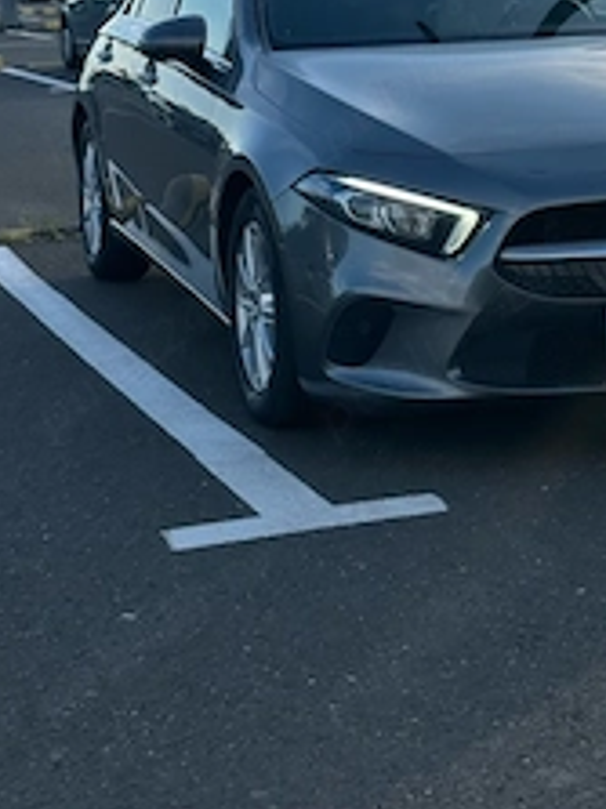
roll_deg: +0.6
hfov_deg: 17.0
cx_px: 508
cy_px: 109
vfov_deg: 22.3
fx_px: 2009
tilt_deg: -3.1
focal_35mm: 86
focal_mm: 6.86
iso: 64
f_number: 1.78
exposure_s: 1/3731
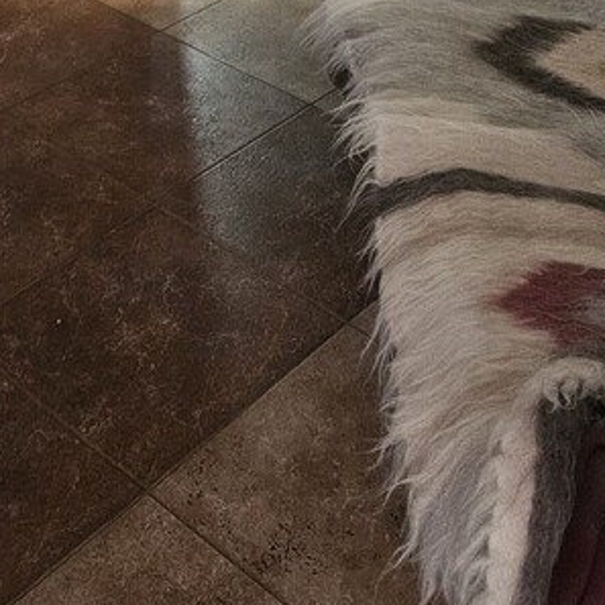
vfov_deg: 20.0
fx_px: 1384
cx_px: 240
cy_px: -385
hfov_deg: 24.6
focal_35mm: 70
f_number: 1.8
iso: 640
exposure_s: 1/50
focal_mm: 5.4
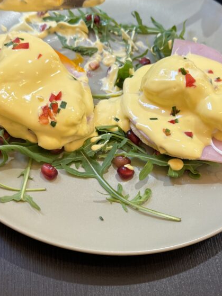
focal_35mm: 44
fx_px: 376
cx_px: 114
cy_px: 165
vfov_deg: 42.9
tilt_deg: -59.1
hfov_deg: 32.9
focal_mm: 6.76
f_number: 1.78
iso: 160
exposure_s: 1/50
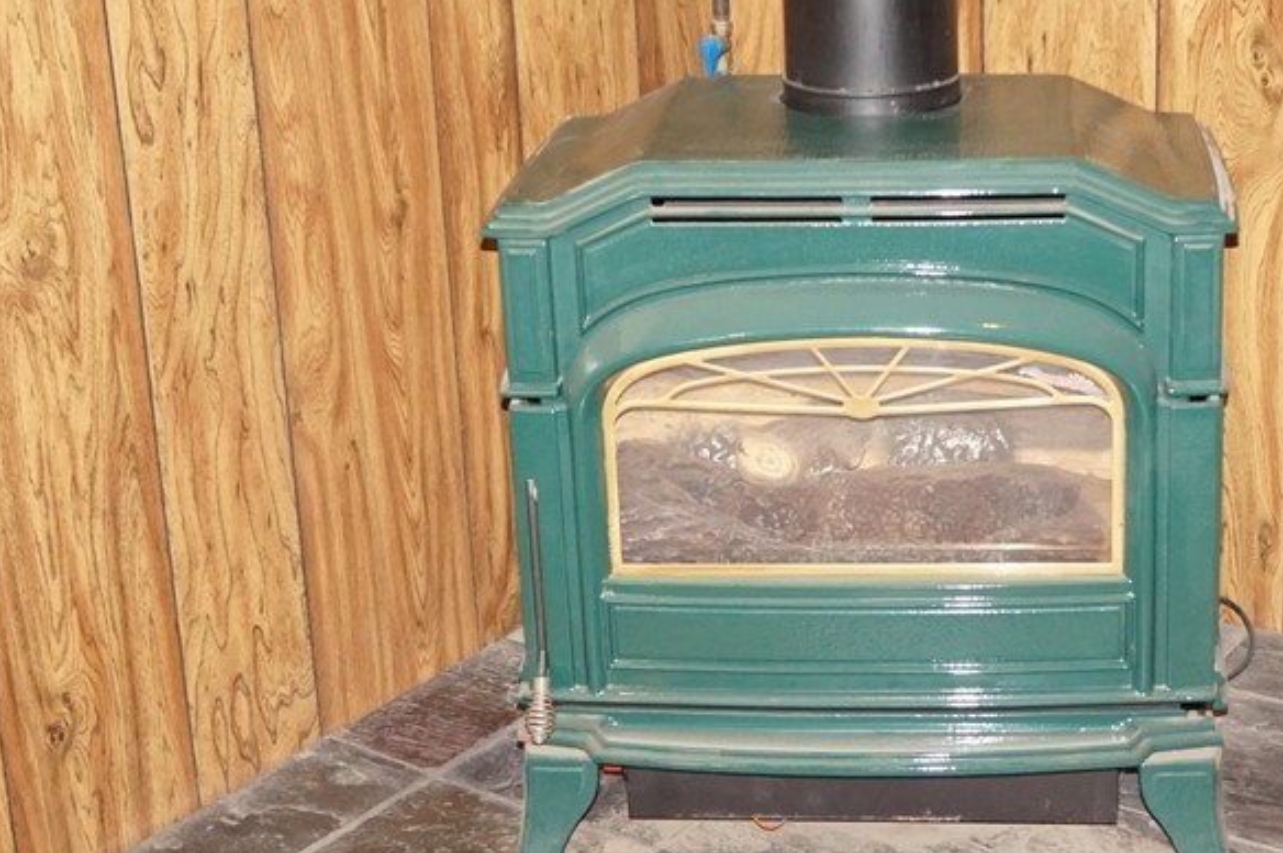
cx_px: 854
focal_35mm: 67
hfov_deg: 29.9
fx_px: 2385
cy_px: 370
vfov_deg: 20.3
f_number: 4.5
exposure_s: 1/60
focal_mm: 24
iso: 2000
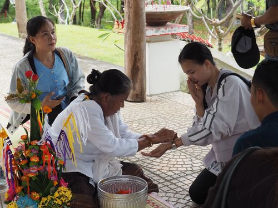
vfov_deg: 21.6
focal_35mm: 68
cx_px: 139
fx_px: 546
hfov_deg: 28.6
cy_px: 104
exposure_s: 1/80
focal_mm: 34
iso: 200
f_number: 5.6
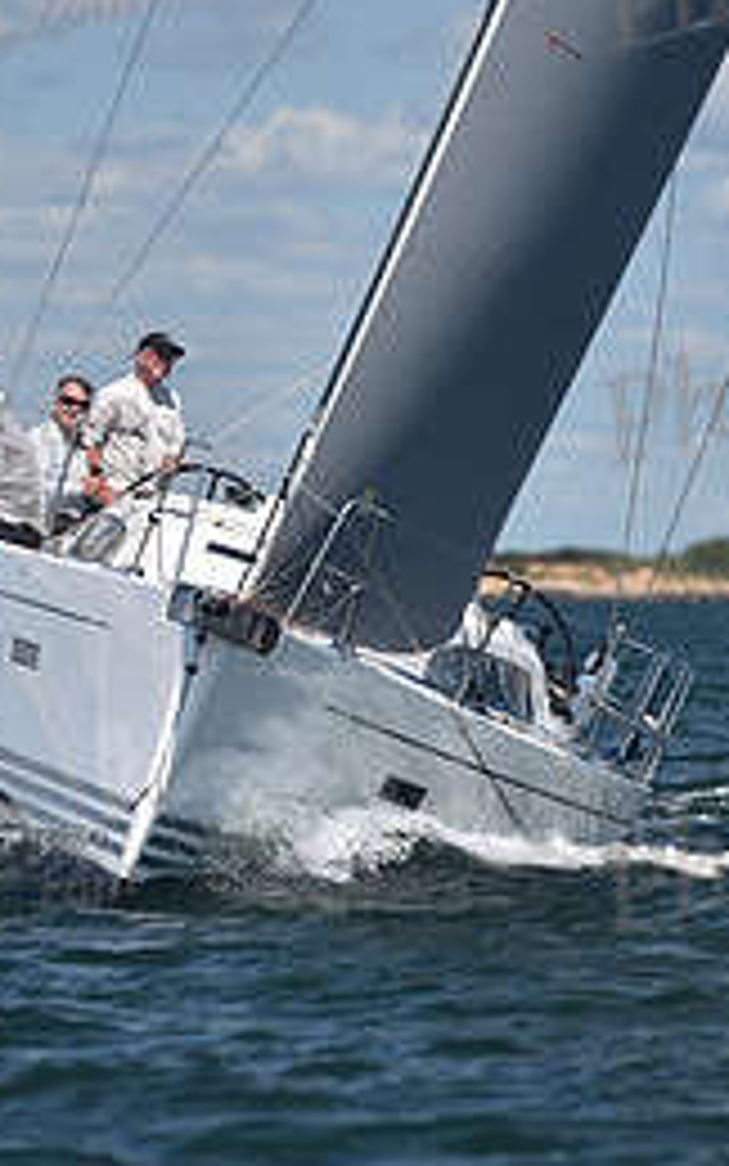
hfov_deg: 2.9
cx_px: 374
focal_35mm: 457
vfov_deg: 4.6
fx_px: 14519
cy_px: 646
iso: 250
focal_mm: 200
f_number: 3.5
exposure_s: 1/2000
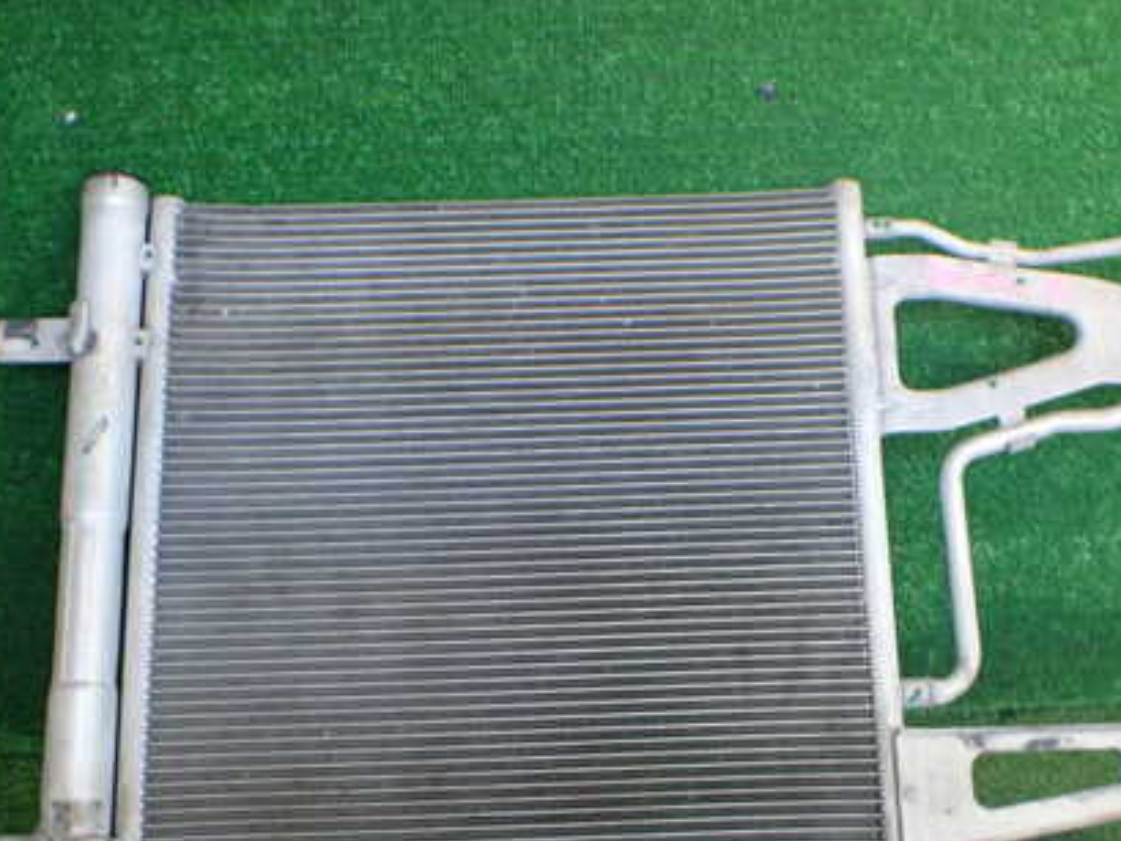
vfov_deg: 32.8
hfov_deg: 42.8
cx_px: 655
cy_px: 501
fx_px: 1425
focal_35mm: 44
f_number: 2.3
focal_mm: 5.4
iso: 500
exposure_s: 1/125
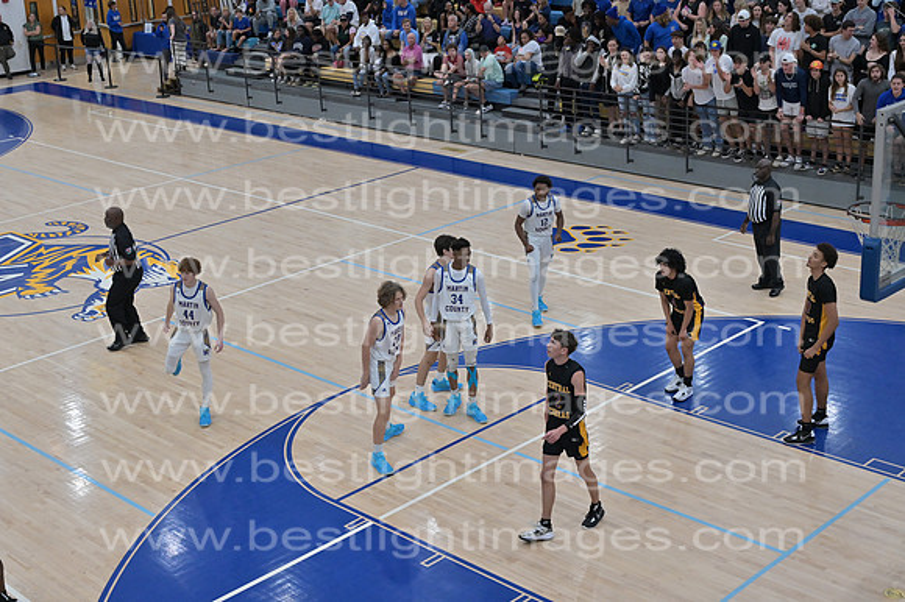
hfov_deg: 39.6
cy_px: 301
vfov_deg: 27.0
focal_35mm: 50
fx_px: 1256
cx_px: 452
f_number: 4
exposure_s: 1/400
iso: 2500
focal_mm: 50
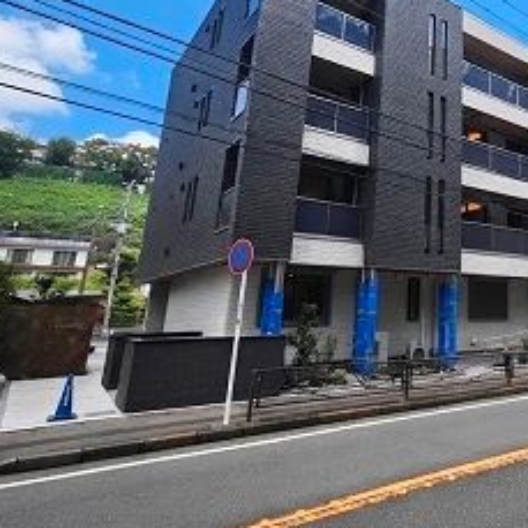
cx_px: 491
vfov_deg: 58.0
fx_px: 466
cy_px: 184
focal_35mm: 27
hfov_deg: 51.0
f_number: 2.2
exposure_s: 1/320
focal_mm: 2.13
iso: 50
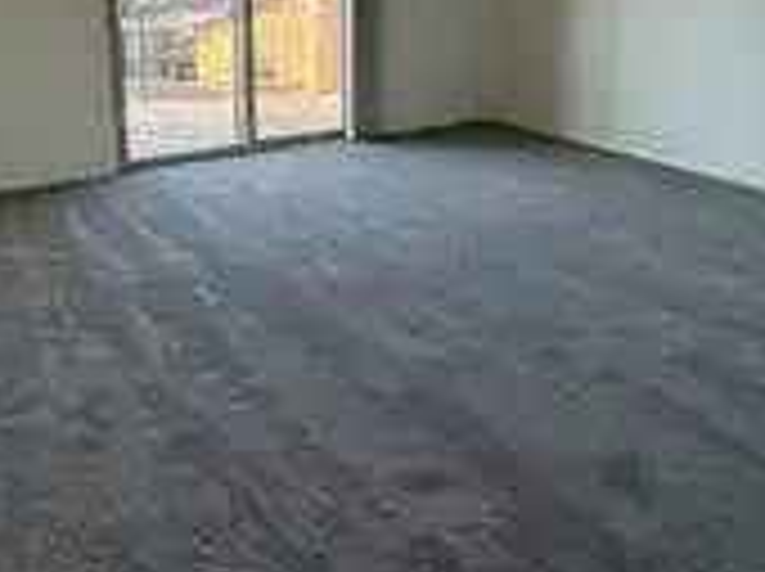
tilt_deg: -12.9
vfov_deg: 41.1
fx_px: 728
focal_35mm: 33
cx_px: 374
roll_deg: -0.5
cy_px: 117
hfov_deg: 55.4
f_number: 2.2
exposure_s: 1/99
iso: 80
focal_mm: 2.22
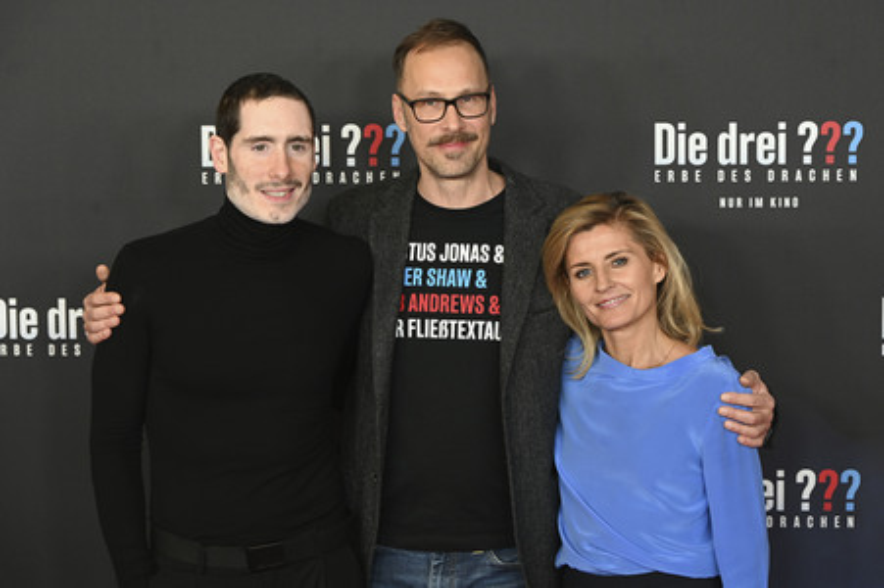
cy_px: 294
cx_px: 442
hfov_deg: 23.7
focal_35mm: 86
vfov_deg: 15.9
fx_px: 2110
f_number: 6.3
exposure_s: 1/160
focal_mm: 86
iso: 1000
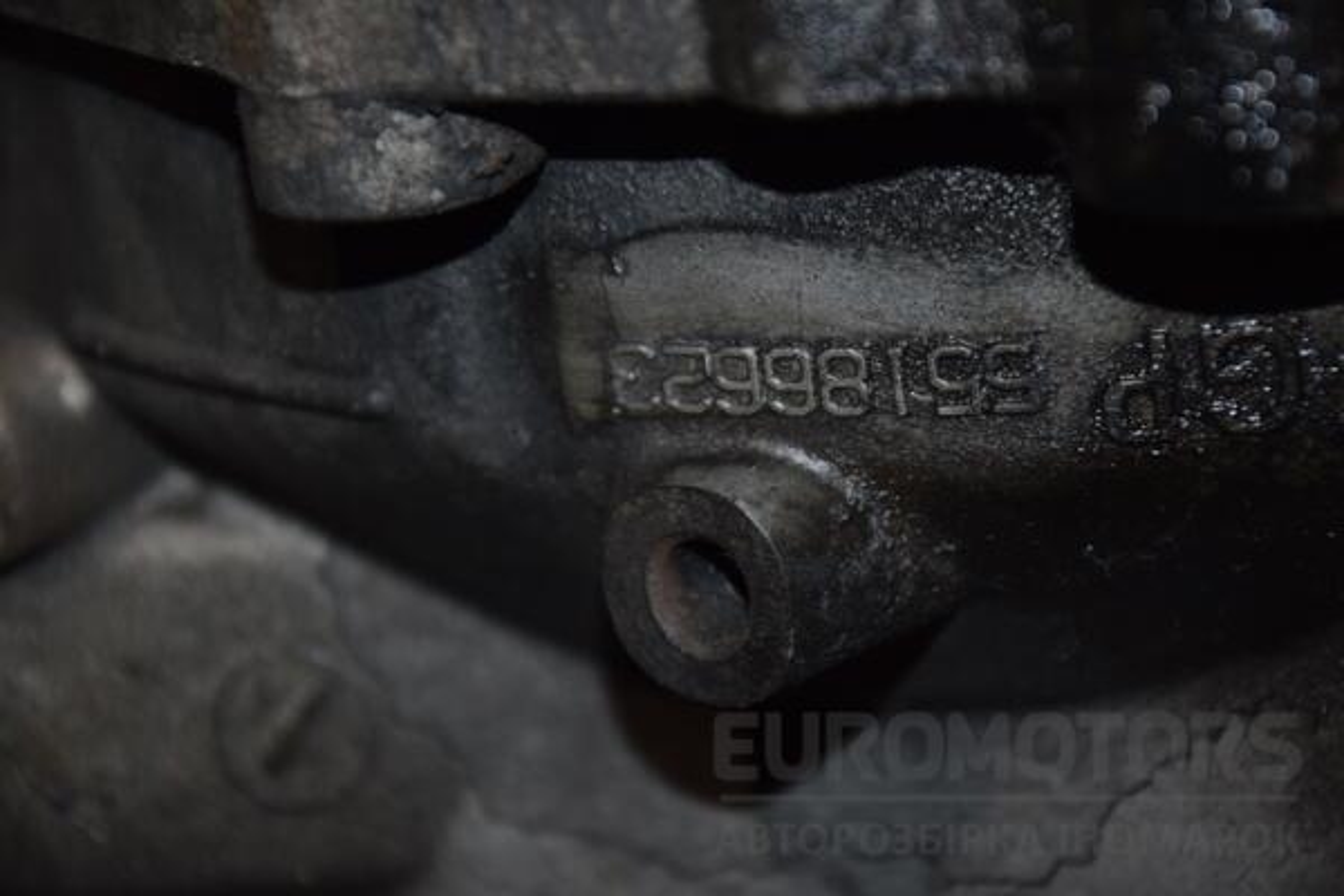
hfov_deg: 13.0
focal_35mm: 158
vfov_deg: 8.7
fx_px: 5880
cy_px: 448
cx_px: 672
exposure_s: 1/60
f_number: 5.6
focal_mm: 105
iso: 800
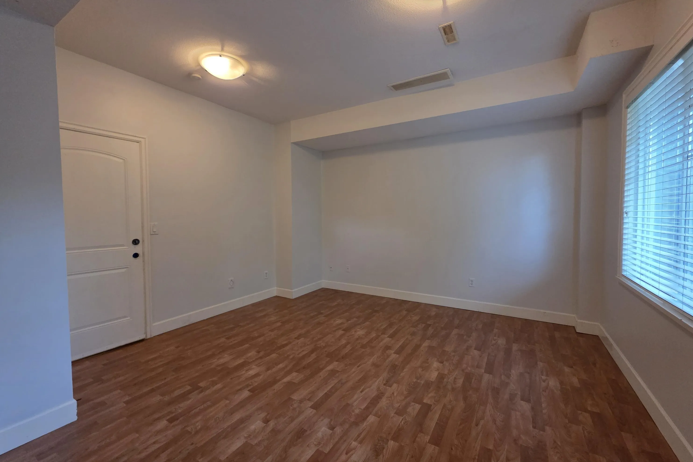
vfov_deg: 81.2
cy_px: 227
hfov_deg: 104.2
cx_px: 351
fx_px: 269
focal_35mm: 14
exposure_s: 1/60
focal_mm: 2.2
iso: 400
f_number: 1.9
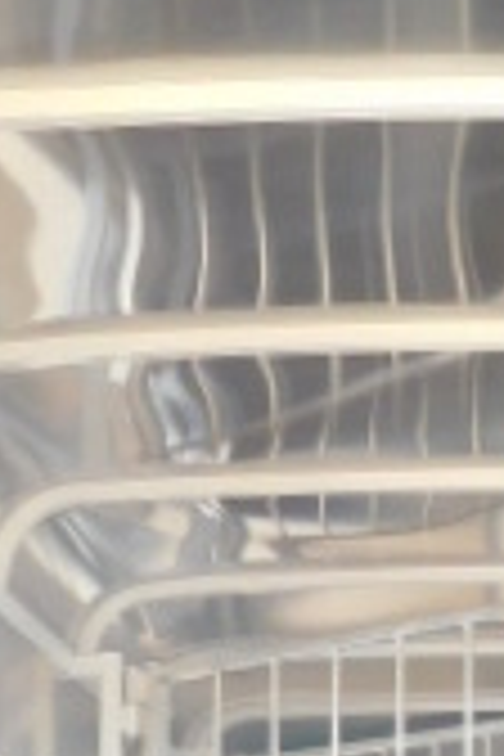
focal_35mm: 91
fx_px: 1911
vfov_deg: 18.9
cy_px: 1215
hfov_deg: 14.6
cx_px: 572
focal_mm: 4
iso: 125
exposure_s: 1/200
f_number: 3
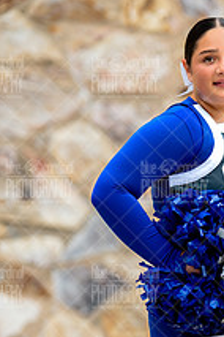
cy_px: 286
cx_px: 221
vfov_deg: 11.4
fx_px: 1680
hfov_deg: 7.6
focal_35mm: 180
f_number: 1.4
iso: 64
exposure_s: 1/250
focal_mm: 85
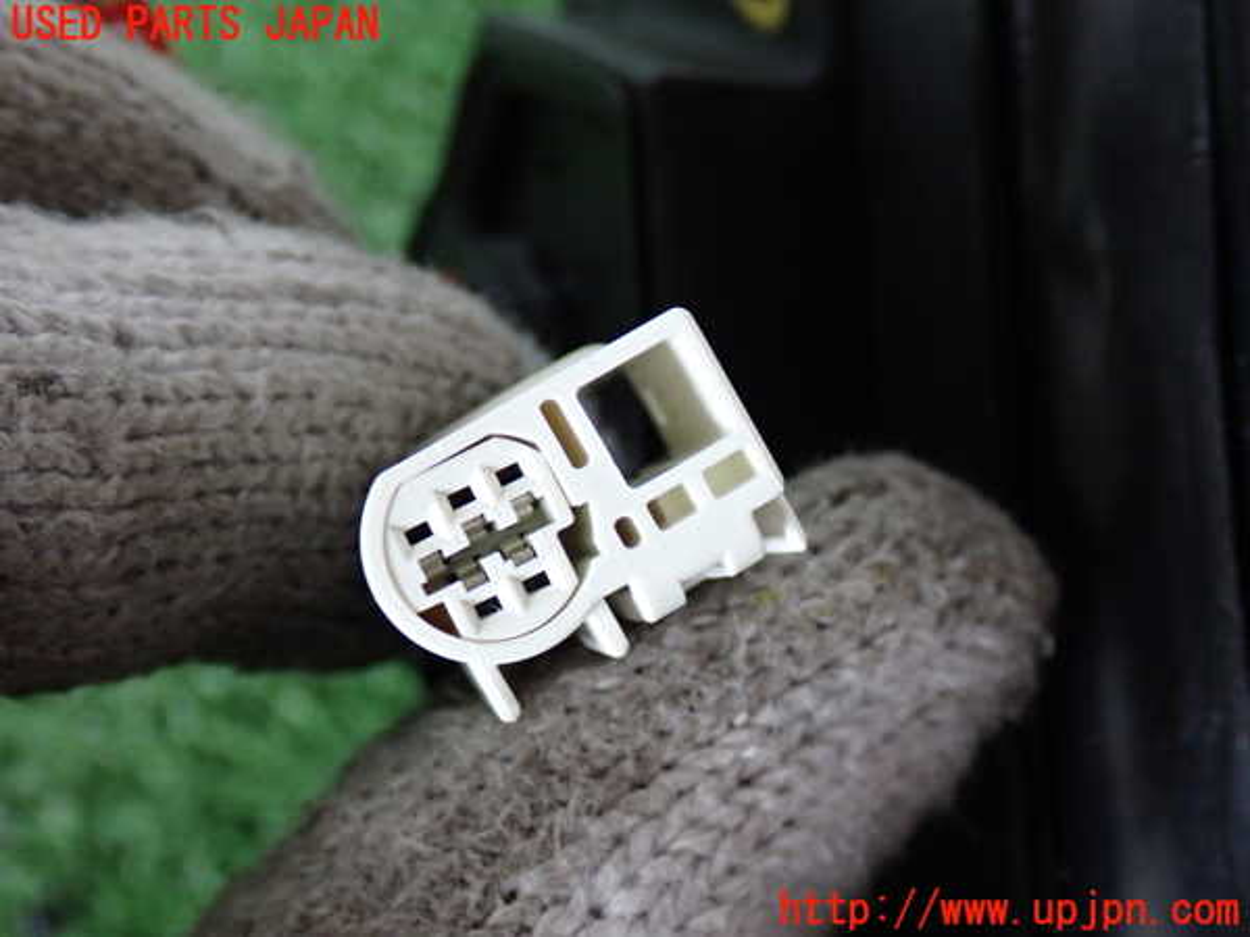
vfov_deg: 29.1
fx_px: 1806
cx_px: 625
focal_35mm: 50
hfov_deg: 38.2
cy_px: 468
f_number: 3.2
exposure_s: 1/50
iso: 800
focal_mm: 9.01
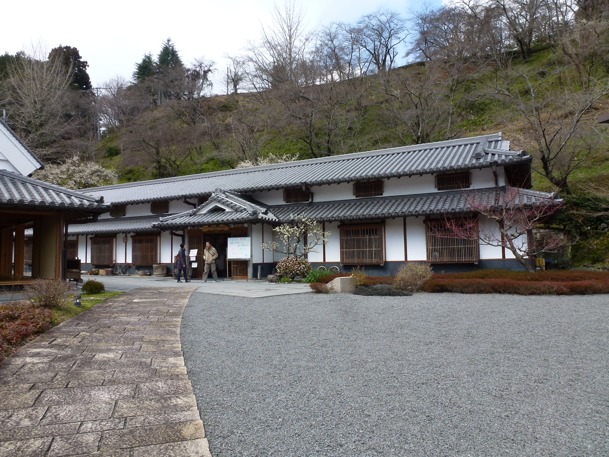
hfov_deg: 71.6
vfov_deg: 56.8
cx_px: 304
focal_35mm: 24
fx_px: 422
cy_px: 228
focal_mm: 4.3
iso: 100
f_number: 4
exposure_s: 1/320
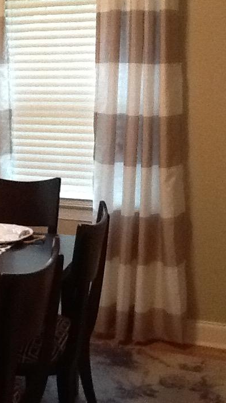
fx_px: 693
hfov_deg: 17.9
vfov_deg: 32.4
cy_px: 202
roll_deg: +1.4
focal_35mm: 65
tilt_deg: -13.0
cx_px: -16
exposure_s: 1/30
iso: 400
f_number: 2.4
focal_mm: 2.03
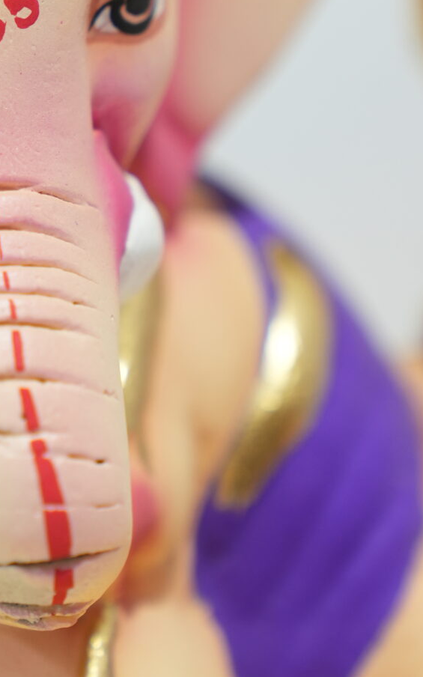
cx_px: -145
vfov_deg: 10.4
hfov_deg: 6.4
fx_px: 3726
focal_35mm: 202
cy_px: 219
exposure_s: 1/200
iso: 800
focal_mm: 70
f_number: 3.5
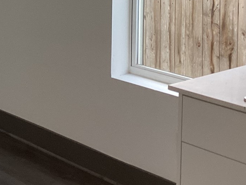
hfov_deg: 20.3
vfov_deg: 15.7
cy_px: -5
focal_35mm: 92
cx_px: -25
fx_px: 654
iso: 80
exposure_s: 1/120
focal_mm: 3.3
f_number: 2.4
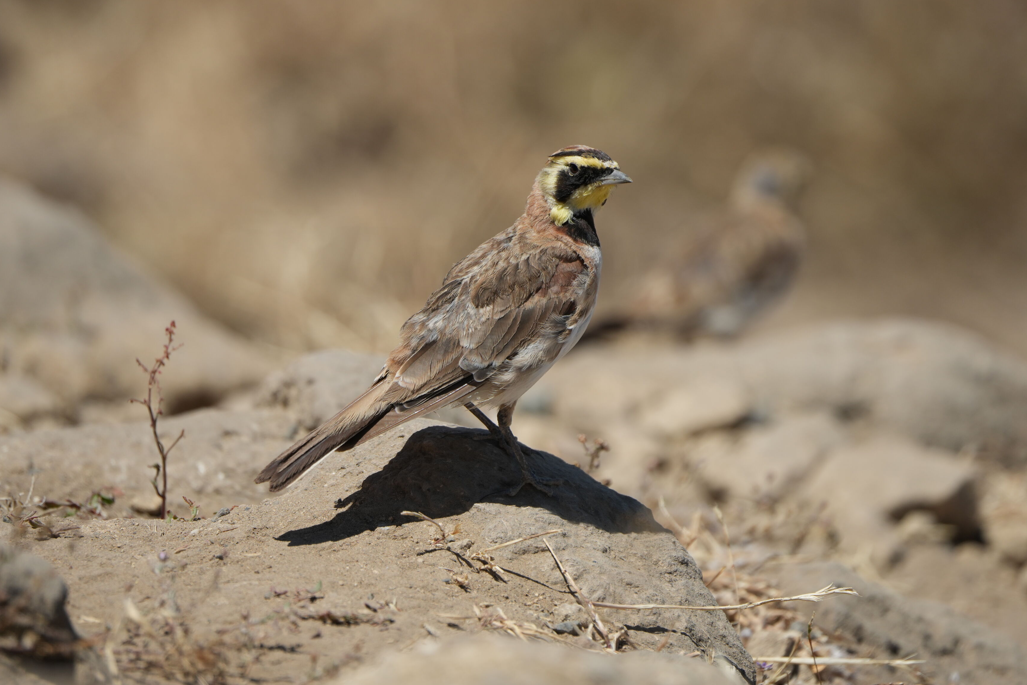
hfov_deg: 4.1
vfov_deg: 2.7
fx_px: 14291
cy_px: 285
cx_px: 559
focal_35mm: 501
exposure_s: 1/1250
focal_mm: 400
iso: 250
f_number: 6.3
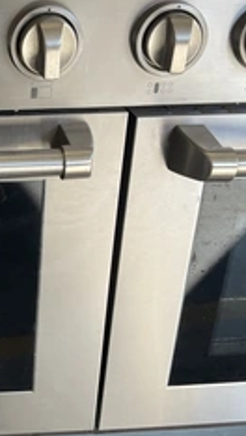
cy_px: 214
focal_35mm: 54
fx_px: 625
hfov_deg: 20.8
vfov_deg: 38.5
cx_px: -50
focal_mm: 3
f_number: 1.8
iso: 25
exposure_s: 1/120
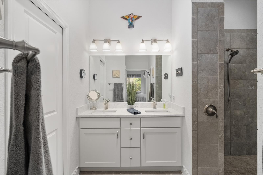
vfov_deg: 70.4
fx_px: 124
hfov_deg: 93.3
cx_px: 132
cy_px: 88
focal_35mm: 17
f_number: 8
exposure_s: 1/50
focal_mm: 17
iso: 400
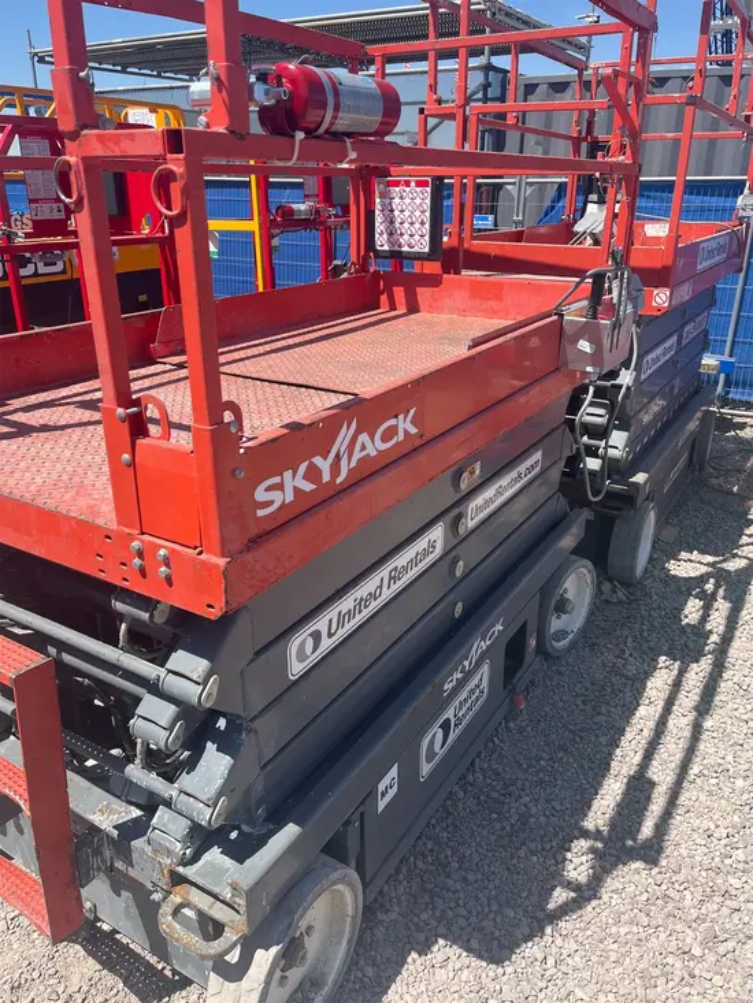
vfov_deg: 67.3
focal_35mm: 26
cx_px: 376
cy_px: 502
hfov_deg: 53.1
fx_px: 754
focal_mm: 5.1
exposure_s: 1/2062
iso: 50
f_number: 1.6
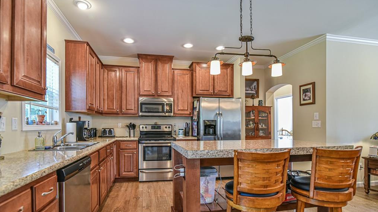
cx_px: 190
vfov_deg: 63.4
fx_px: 170
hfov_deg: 95.9
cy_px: 126
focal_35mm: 17
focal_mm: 16
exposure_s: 1/60
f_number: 4
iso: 1600
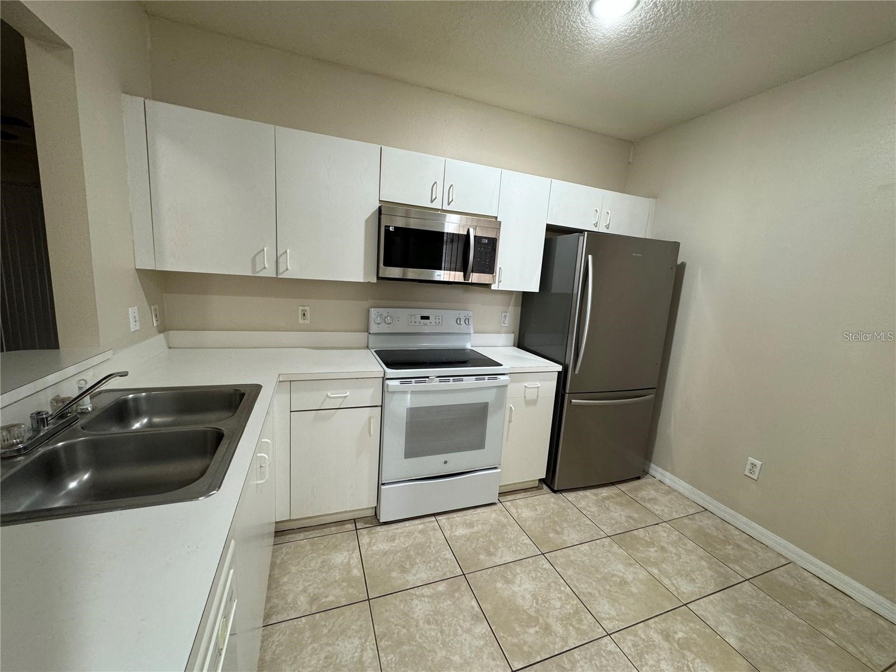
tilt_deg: -9.9
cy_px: 336
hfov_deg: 102.1
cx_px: 448
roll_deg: -4.2
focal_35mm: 14
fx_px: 362
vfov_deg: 85.7
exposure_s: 1/60
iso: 160
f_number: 2.2
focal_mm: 2.22
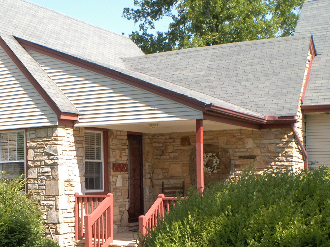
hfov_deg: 25.3
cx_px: 111
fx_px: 732
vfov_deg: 19.1
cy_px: 164
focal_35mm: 77
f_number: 9
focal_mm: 31
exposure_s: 1/320
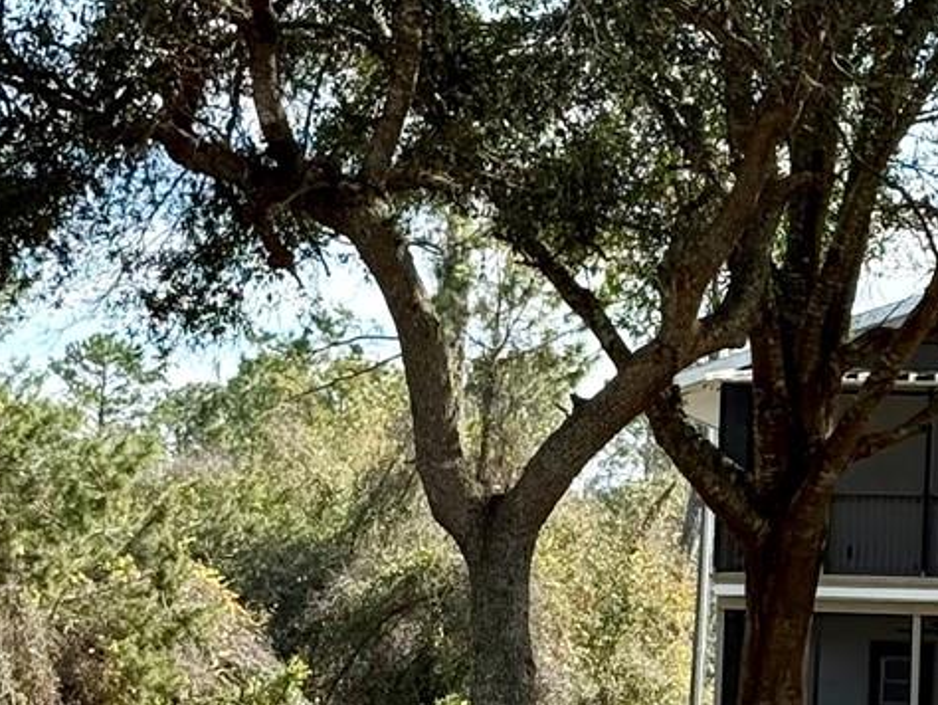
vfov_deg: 9.1
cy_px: 693
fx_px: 4392
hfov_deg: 12.2
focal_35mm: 162
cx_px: 570
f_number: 1.78
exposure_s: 1/1980
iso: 80
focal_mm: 6.76
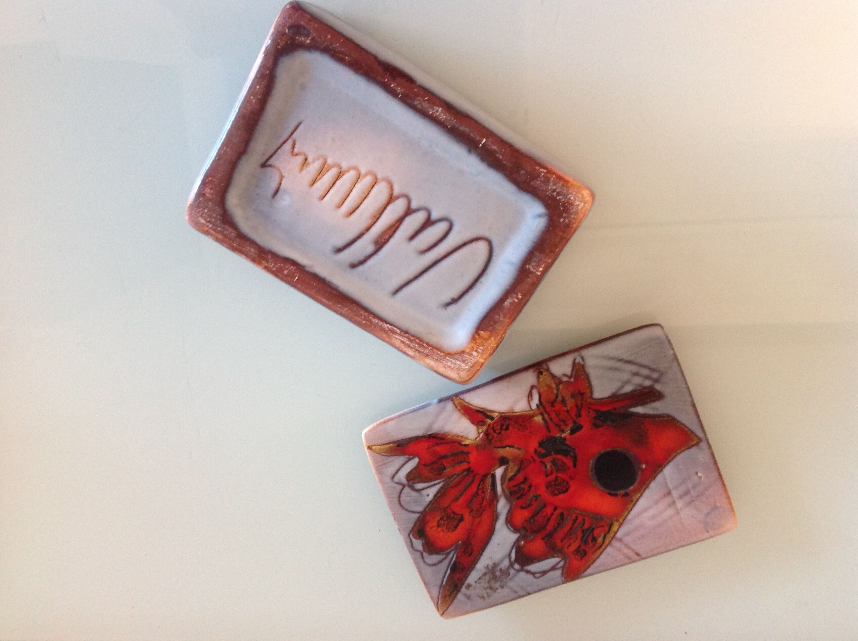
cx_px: 429
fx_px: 866
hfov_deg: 52.7
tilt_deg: -75.9
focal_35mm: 35
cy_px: 320
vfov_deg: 40.6
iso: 200
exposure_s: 1/17
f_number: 2.4
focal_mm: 4.28
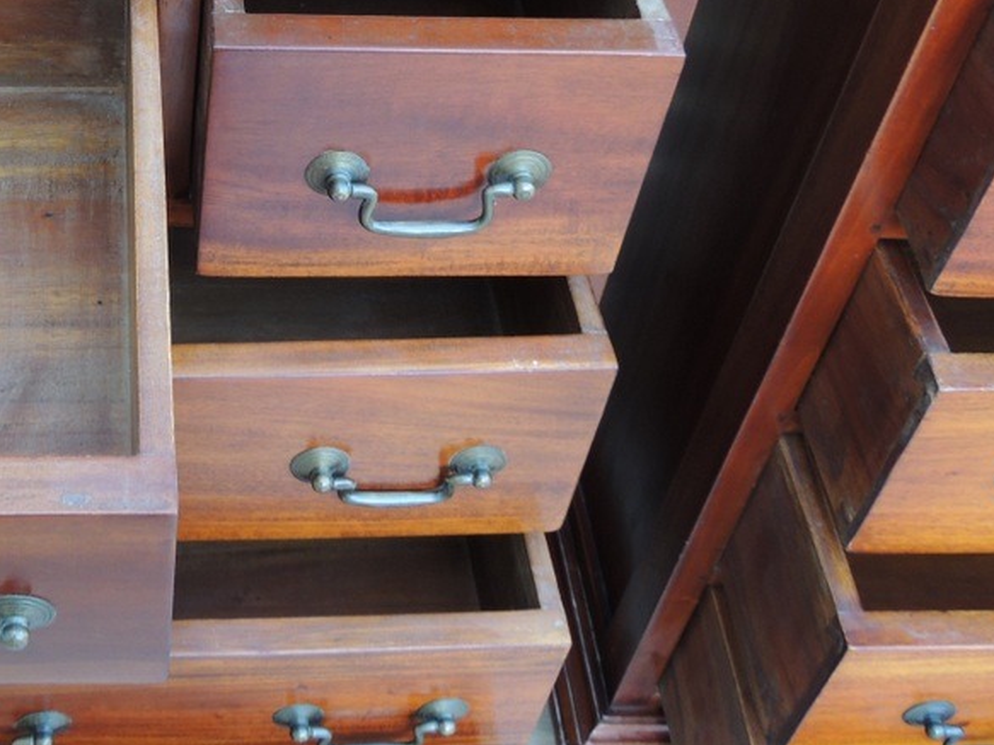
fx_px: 1665
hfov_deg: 32.1
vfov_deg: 24.8
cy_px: 152
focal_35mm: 58
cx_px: 162
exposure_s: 1/50
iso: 200
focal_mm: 5.8
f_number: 3.2
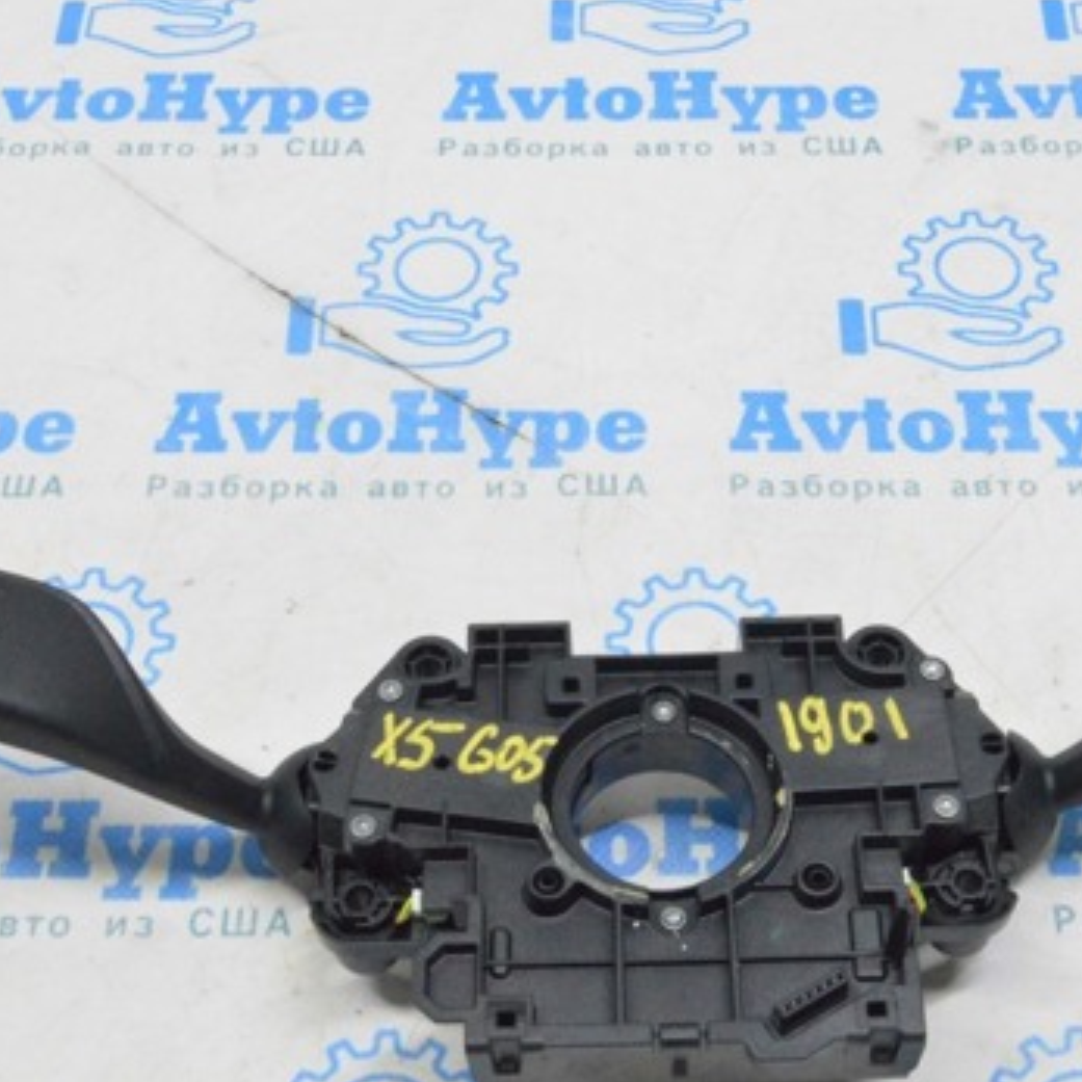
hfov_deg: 28.1
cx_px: 633
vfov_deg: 28.1
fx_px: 2157
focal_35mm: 61
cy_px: 603
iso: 6400
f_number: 20
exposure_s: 1/20
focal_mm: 26
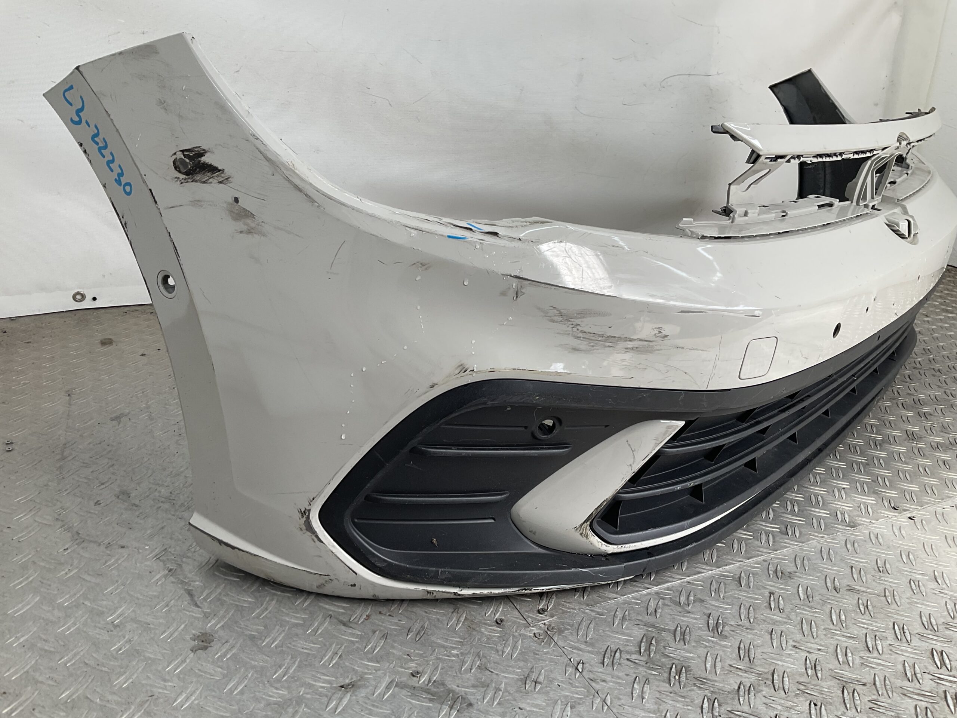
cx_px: 478
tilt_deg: -22.5
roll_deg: -3.5
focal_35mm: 29
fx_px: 802
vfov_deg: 48.2
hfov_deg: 61.7
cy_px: 359
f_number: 1.8
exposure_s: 1/241
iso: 16
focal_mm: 3
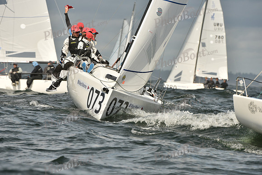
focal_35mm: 400
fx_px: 2912
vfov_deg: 3.4
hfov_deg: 5.2
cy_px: 88
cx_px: 131
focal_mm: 400
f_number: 9
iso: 320
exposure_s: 1/1250
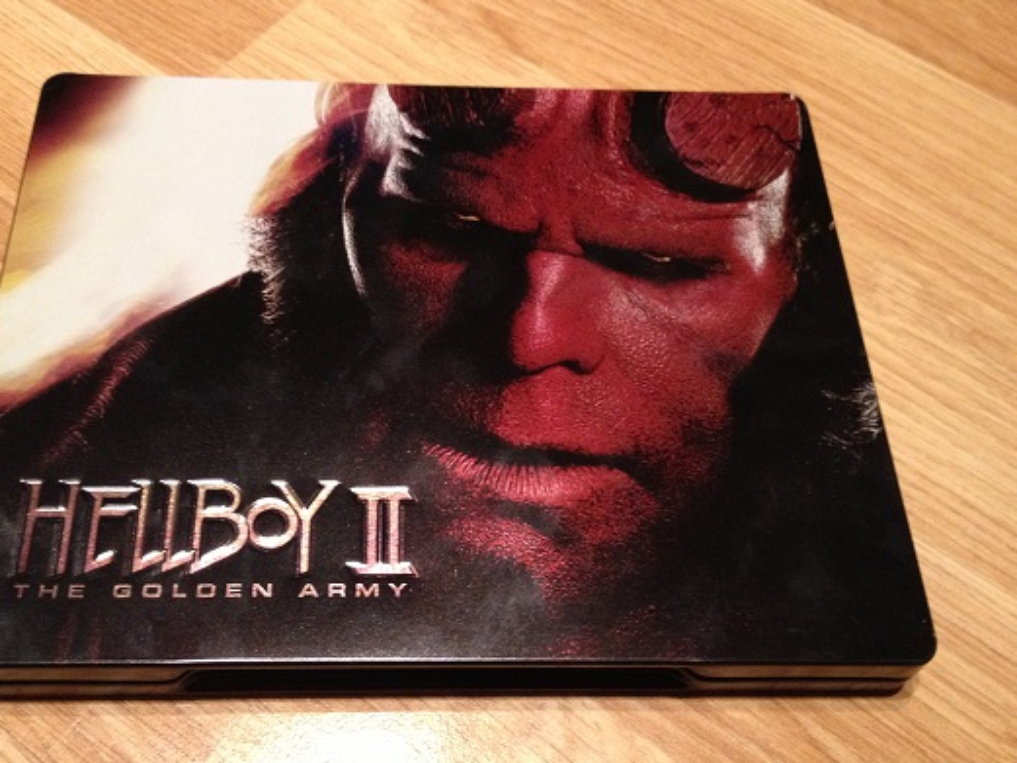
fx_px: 1264
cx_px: 449
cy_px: 404
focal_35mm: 43
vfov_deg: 33.6
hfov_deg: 43.8
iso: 320
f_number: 2.4
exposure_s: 1/20
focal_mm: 4.28
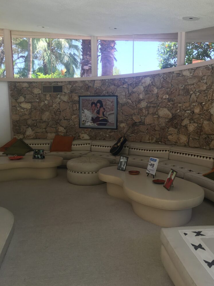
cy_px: 146
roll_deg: +1.3
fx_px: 247
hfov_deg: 46.8
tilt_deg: -7.9
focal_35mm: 30
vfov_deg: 60.0
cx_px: 110
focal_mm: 4.15
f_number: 2.2
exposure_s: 1/120
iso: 32
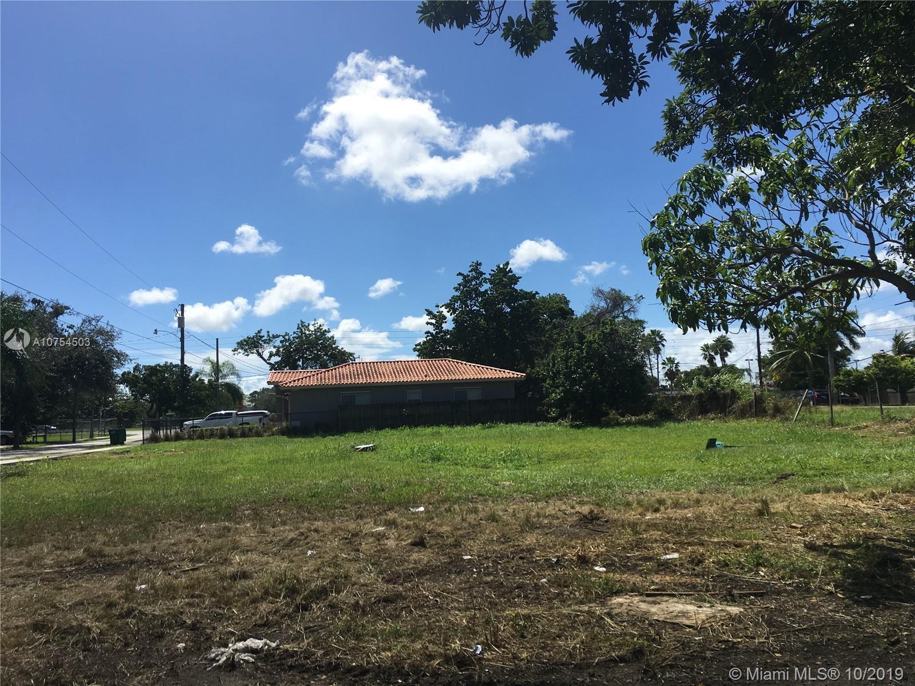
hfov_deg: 61.7
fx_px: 767
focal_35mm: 29
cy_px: 343
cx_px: 458
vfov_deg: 48.2
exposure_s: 1/2564
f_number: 2.2
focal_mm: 4.15
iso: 25
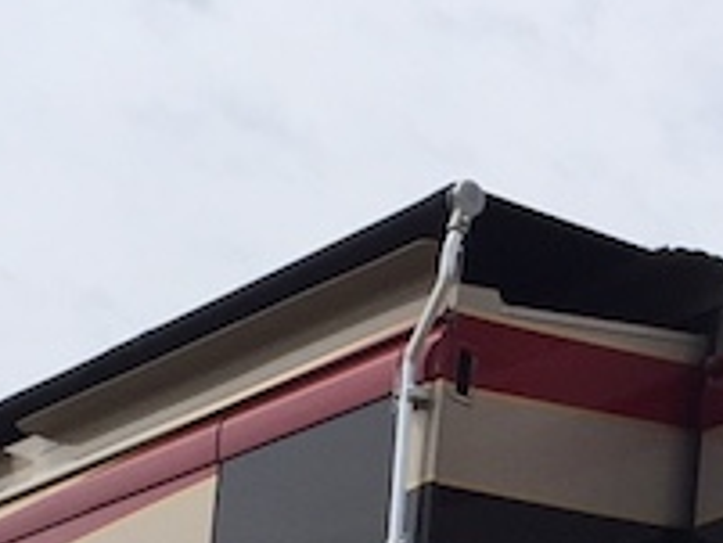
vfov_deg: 9.4
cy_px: 1226
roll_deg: -1.0
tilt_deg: +2.5
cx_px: 554
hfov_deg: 13.6
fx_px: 3009
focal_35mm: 144
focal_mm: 4.15
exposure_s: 1/3049
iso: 32
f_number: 2.2
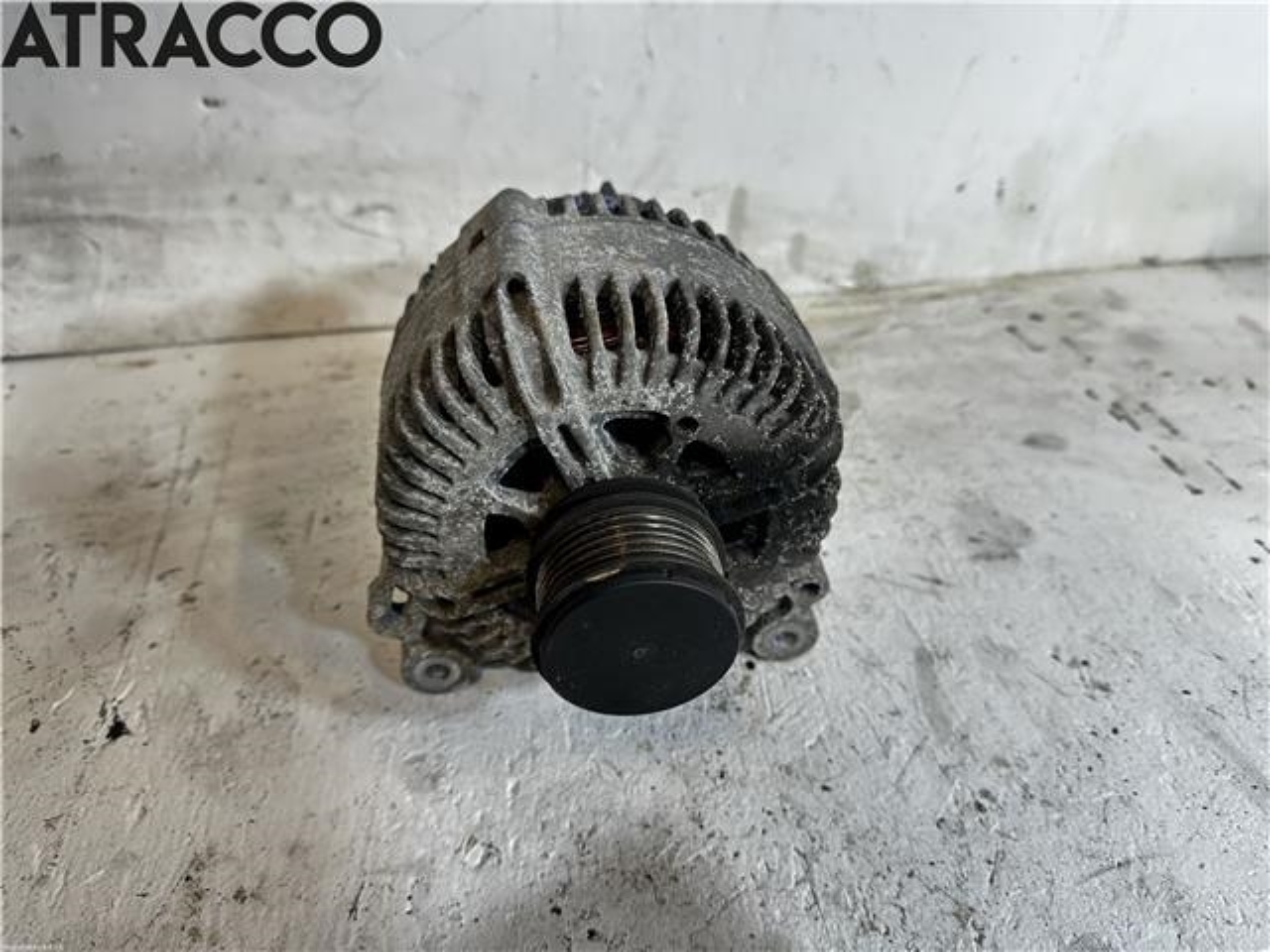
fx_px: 881
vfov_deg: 56.8
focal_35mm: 24
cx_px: 635
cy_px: 476
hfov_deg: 71.6
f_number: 1.78
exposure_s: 1/50
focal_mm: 6.86
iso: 125
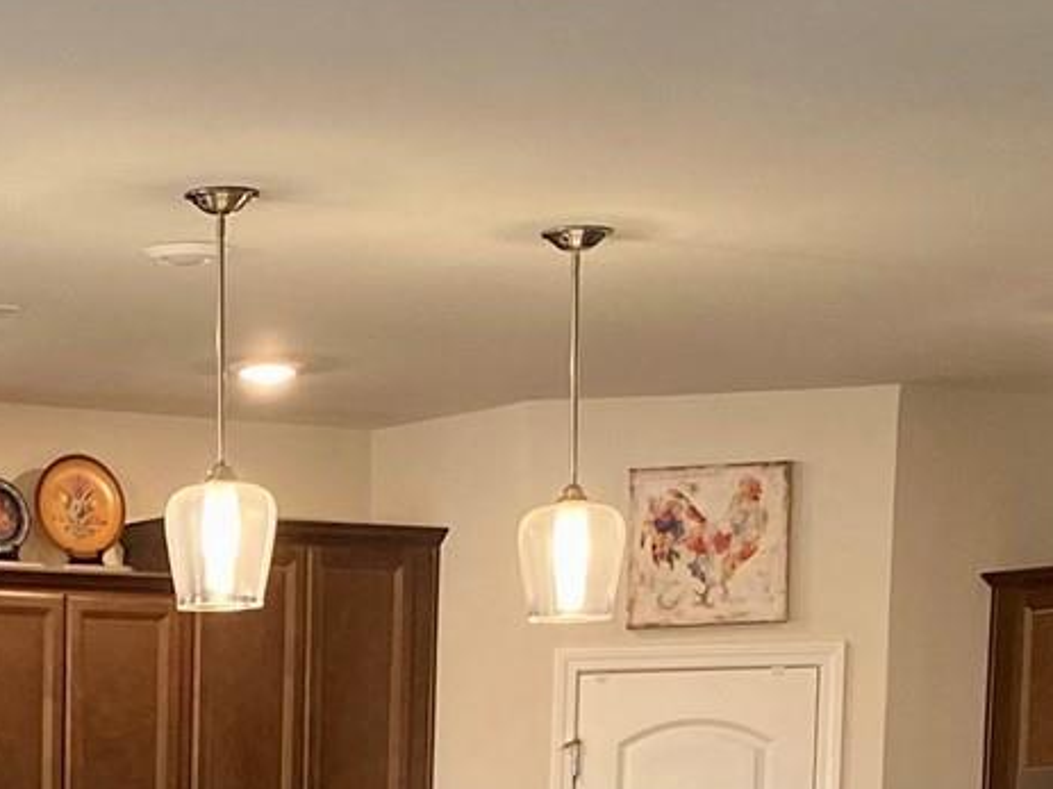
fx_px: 3497
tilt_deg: -7.7
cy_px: 1394
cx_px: -232
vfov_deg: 11.9
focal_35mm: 115
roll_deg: -0.6
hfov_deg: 16.4
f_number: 1.8
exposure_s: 1/60
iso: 100
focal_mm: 4.25
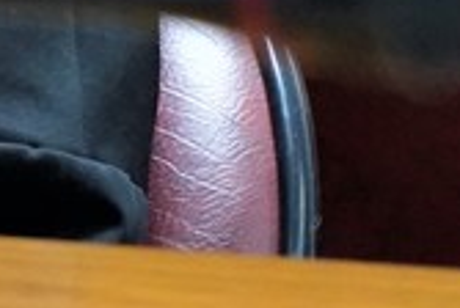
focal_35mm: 502
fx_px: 6426
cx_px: -1063
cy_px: -742
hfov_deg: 3.9
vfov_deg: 2.7
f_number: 5.6
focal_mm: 70
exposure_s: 1/80
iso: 6400
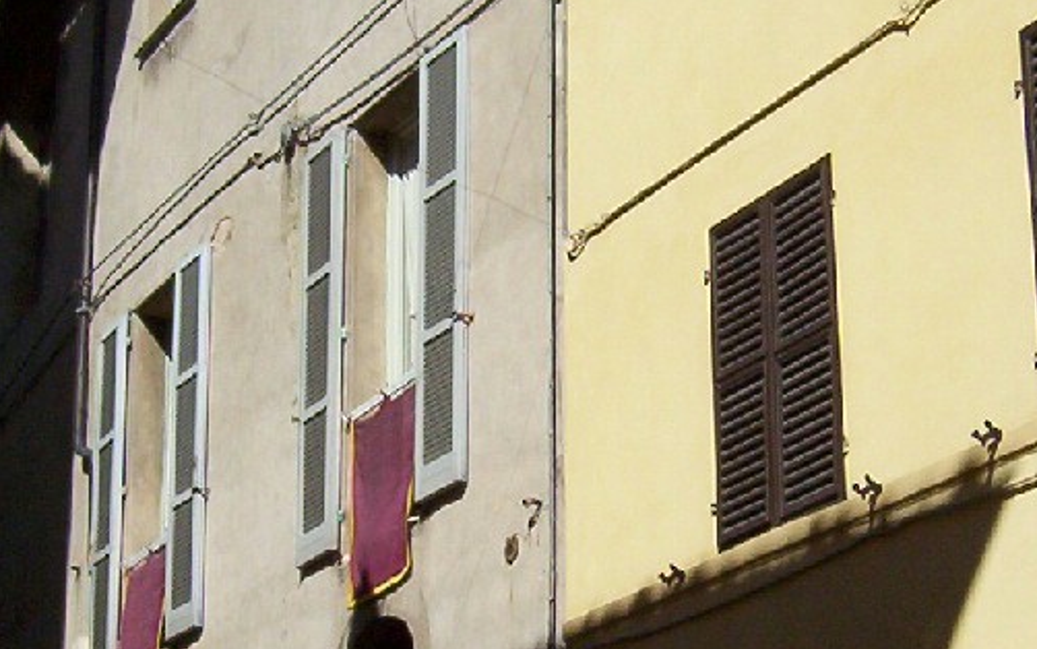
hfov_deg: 23.0
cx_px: 549
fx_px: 2544
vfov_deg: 14.5
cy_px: 391
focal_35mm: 90
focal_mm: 5.54
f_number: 5.24
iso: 100
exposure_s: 1/1236
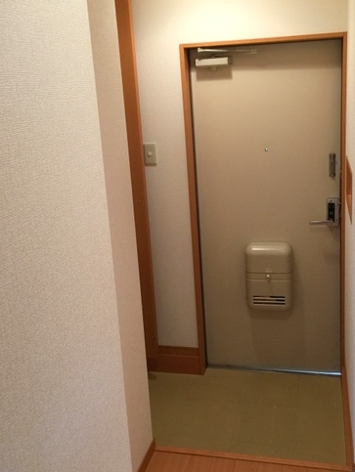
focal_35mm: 36
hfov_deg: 39.5
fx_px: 492
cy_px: 200
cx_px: 214
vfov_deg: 51.1
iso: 40
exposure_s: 1/15
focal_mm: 4.15
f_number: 2.2
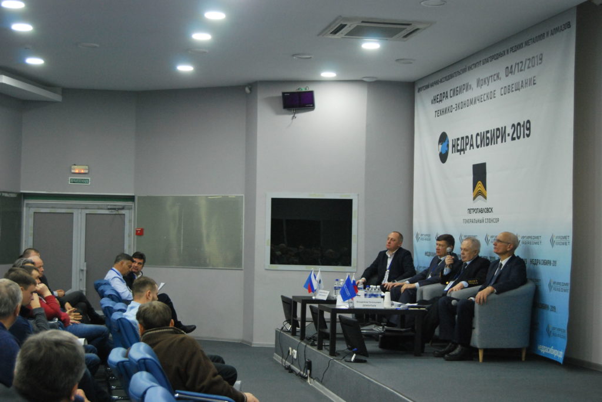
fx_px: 954
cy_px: 201
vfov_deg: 23.8
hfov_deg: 35.0
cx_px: 301
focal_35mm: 57
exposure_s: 1/30
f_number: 5
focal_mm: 38
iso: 800
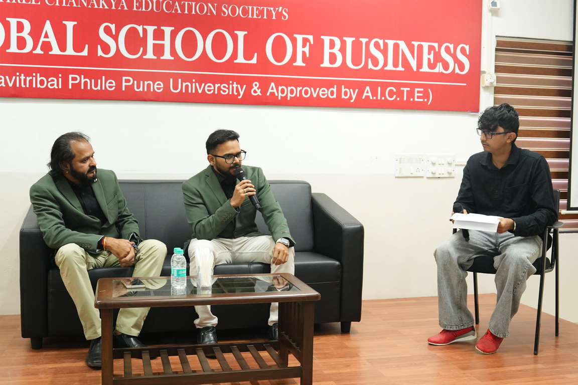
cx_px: 289
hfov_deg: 46.4
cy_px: 192
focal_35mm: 42
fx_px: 674
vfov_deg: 31.9
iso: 2000
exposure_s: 1/100
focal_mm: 28
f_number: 2.8
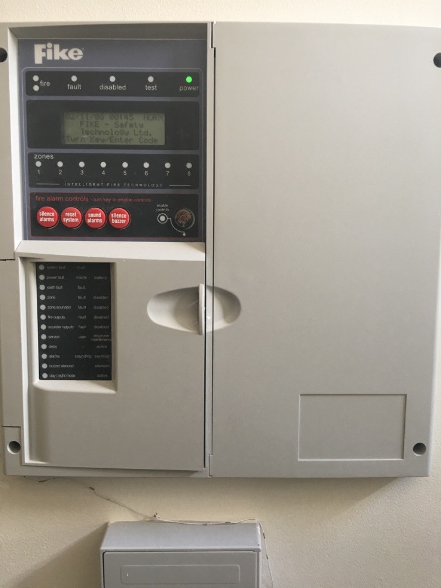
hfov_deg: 48.2
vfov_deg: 61.7
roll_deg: -0.5
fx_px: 493
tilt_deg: -5.7
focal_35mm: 29
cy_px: 294
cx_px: 220
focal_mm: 4.15
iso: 32
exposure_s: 1/17
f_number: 2.2
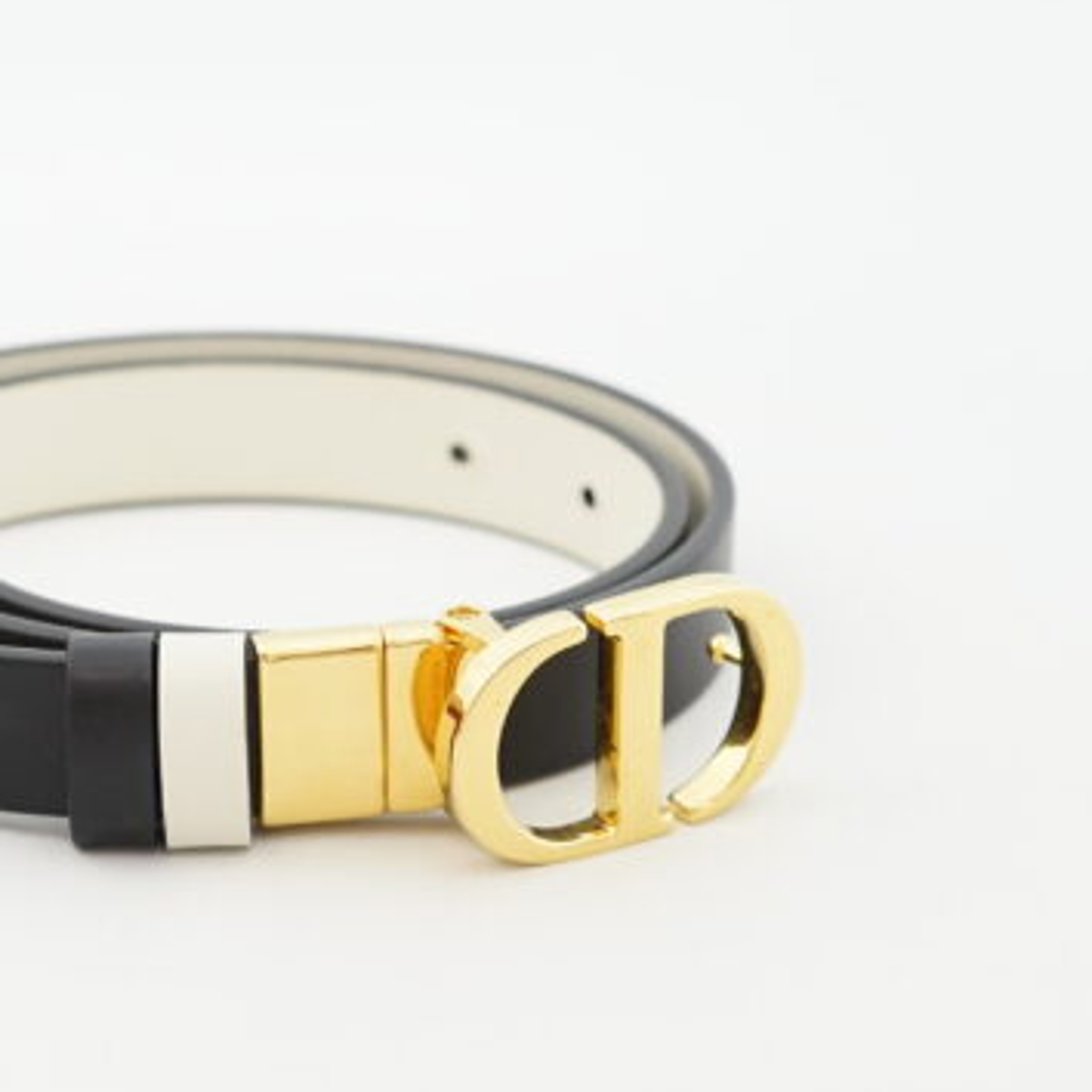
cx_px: 288
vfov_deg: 14.2
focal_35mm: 123
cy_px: 571
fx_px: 4390
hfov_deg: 14.1
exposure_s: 1/20
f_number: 5
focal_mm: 50
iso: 640
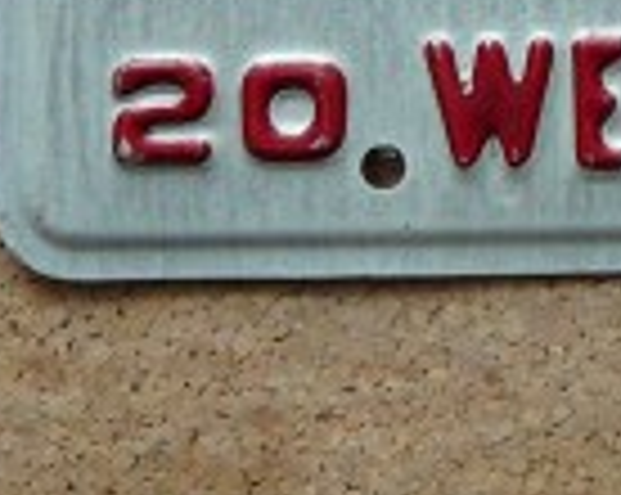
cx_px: 936
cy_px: -140
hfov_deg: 14.2
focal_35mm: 127
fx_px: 2331
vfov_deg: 11.8
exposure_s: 1/30
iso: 160
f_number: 2.8
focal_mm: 5.2
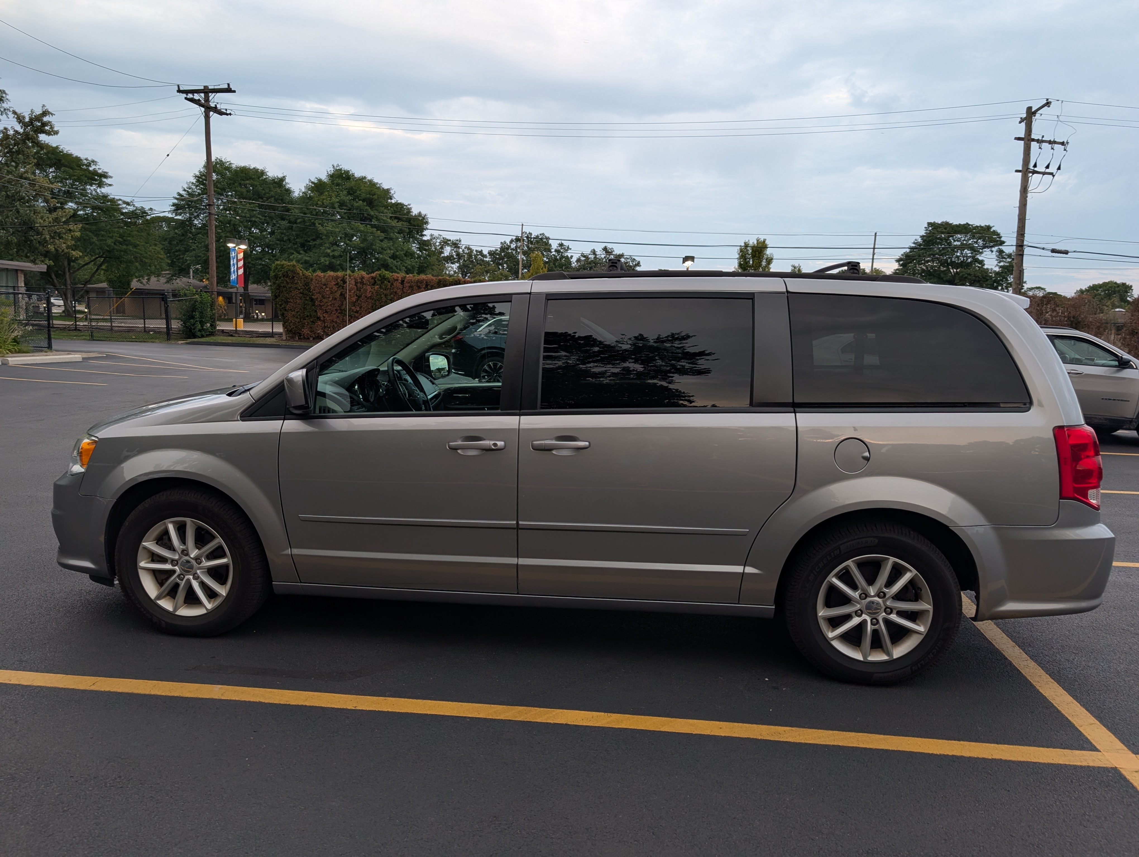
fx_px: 791
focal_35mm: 24
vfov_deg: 56.9
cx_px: 570
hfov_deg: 71.5
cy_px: 428
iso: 47
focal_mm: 6.9
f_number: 1.68
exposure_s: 1/23.8
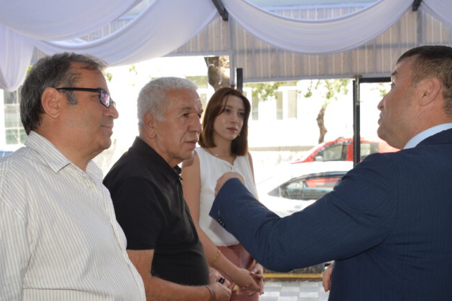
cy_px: 204
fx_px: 540
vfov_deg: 30.9
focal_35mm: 43
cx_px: 211
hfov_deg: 45.4
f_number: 4
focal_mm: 18
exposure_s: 1/125
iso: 220
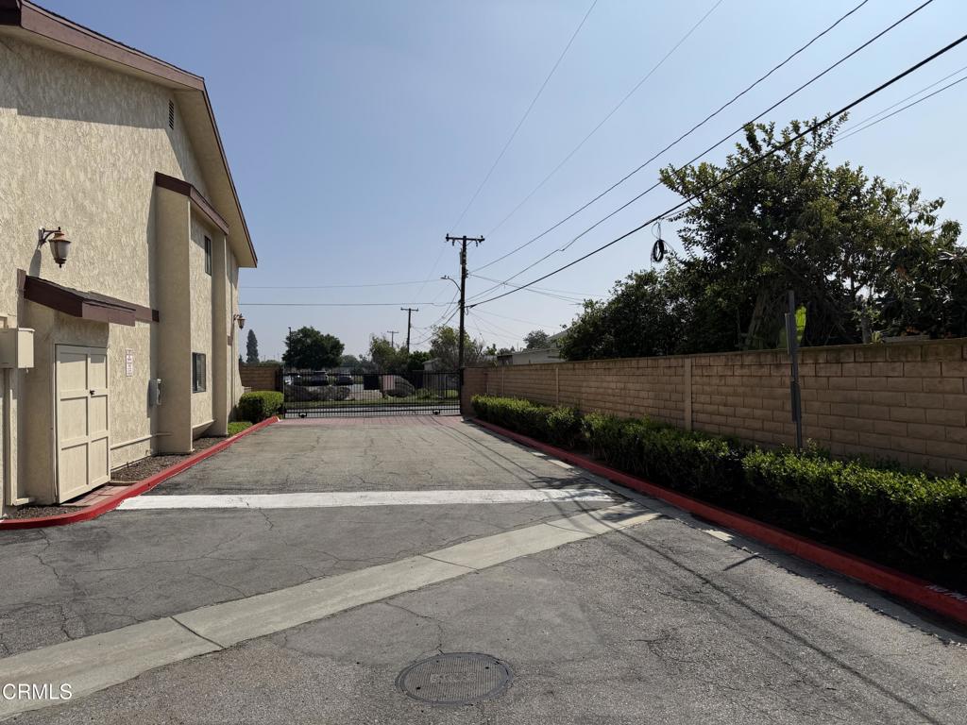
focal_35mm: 24
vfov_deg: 56.8
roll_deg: +1.3
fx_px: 670
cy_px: 362
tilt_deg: +0.1
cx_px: 484
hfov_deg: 71.6
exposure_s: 1/10309
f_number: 1.78
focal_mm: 6.76
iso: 80
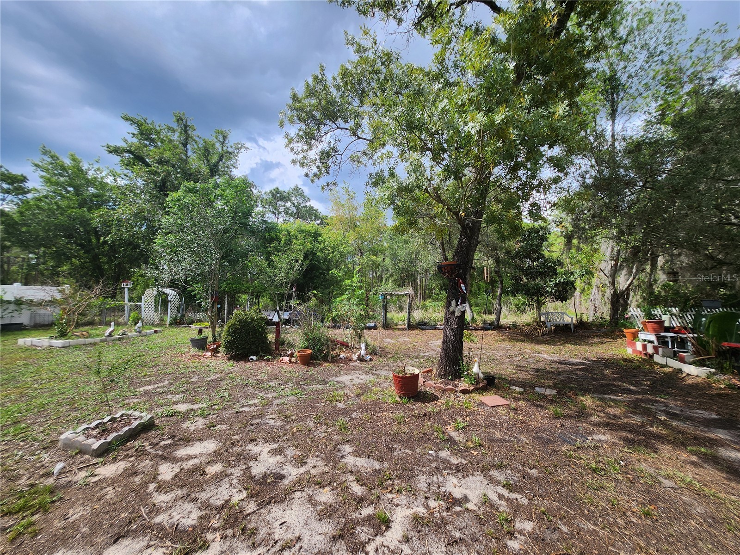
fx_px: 278
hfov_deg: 106.2
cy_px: 278
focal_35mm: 13
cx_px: 370
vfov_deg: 89.9
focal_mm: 1.74
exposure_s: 1/717
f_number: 2.2
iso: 32
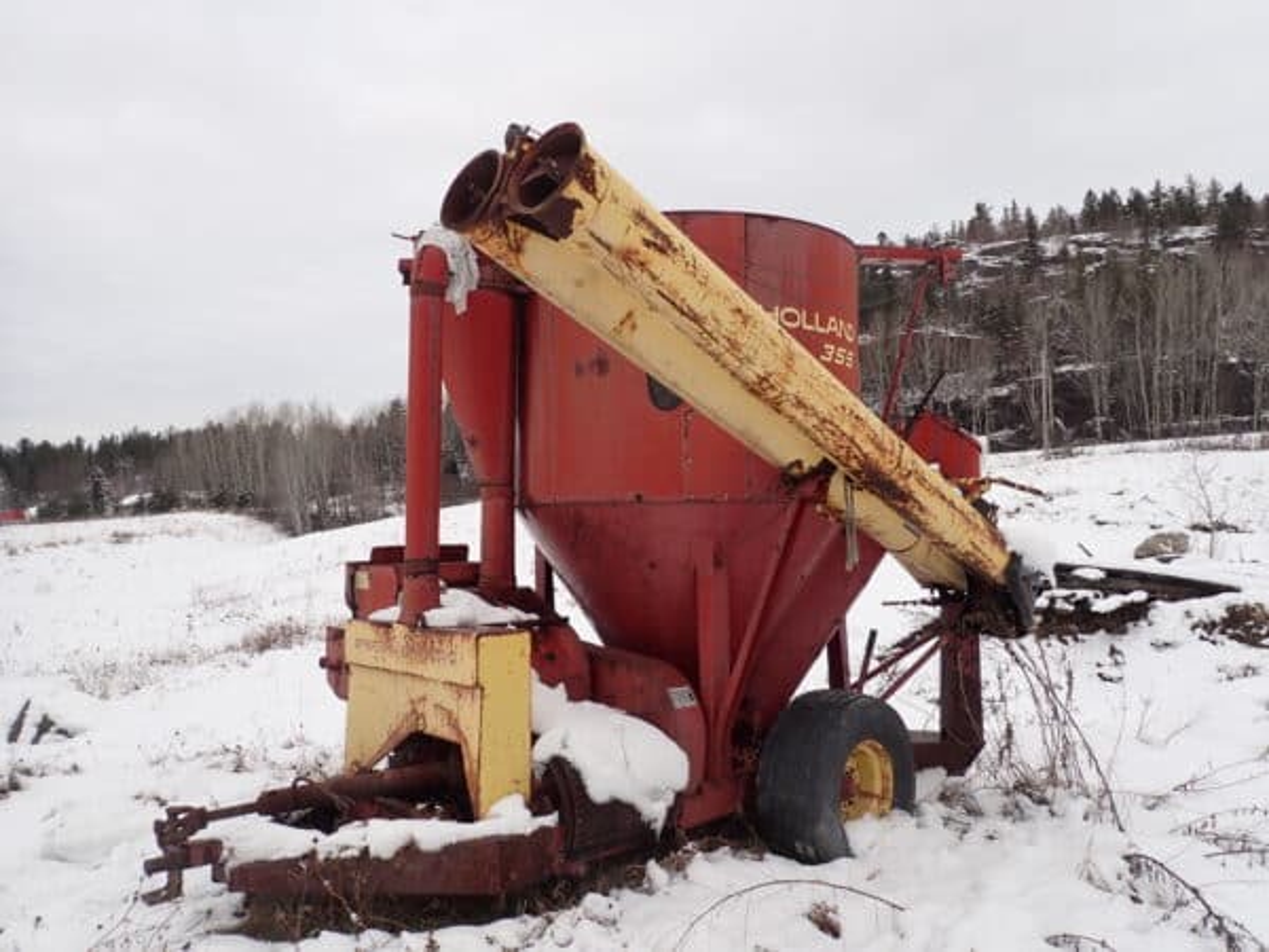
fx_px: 916
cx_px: 634
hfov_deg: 69.4
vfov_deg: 54.9
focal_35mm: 25
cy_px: 476
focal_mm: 4.5
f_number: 2.8
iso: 100
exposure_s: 1/200
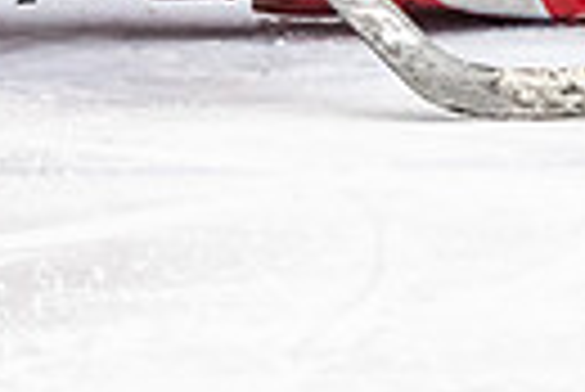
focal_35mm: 642
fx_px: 10444
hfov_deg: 3.2
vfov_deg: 2.1
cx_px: 284
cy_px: -471
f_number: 2.8
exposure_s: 1/800
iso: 4000
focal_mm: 122
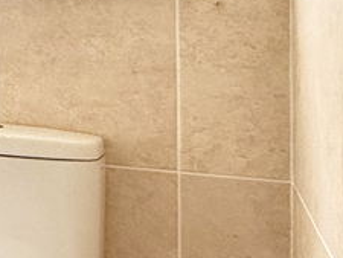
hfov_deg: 15.7
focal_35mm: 83
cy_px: 20
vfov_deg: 17.5
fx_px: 823
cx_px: -428
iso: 64
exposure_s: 1/268
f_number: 2.2
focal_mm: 2.22
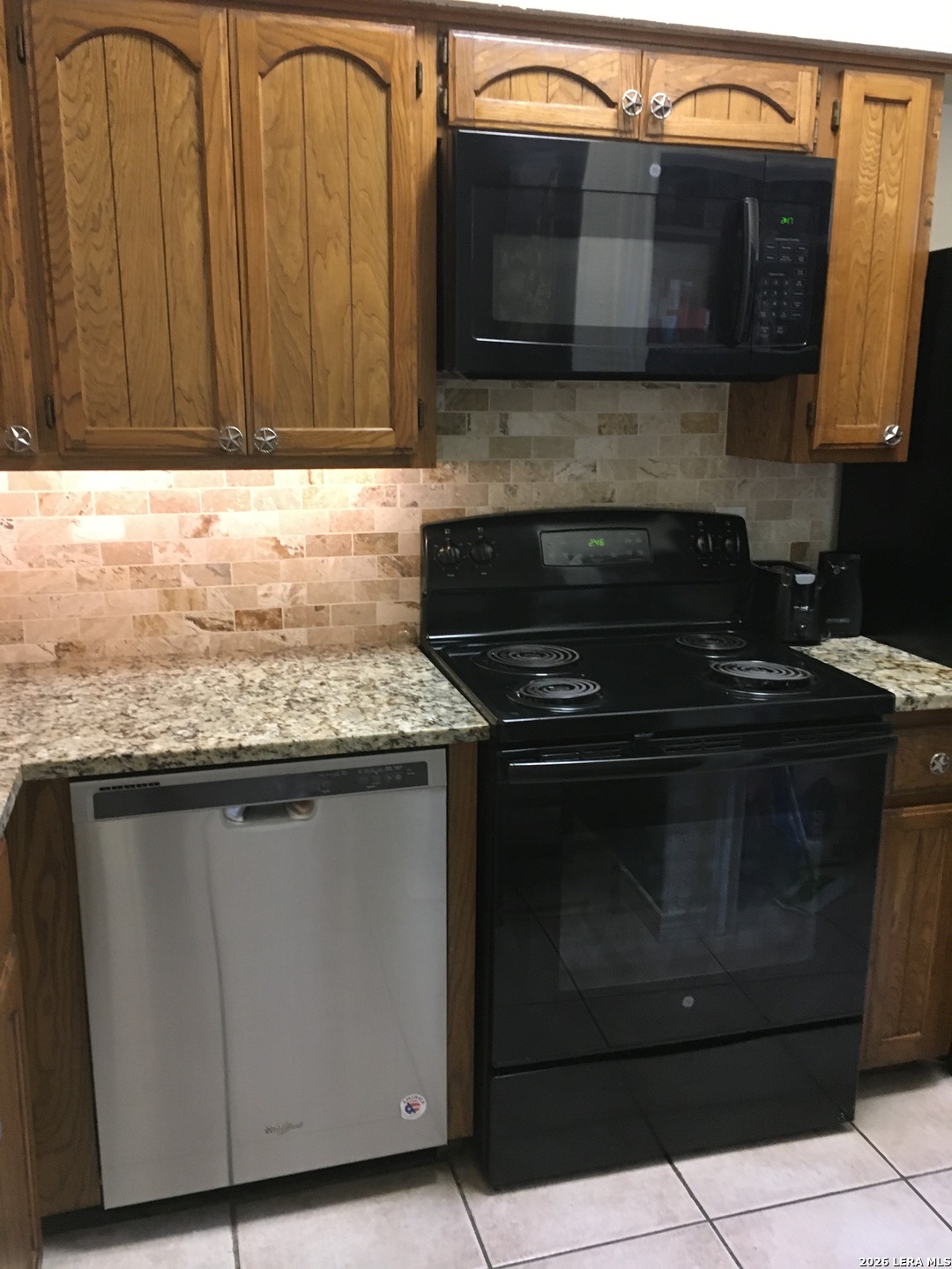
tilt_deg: -11.3
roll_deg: +0.5
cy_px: 634
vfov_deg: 61.7
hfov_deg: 48.2
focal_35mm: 29
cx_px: 476
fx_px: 1063
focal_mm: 4.15
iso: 200
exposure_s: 1/24
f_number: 2.2
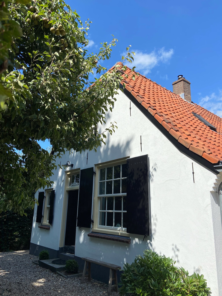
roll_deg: -1.1
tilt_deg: +15.6
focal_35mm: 26
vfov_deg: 67.3
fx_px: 222
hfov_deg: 53.1
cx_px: 111
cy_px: 148
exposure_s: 1/3125
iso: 32
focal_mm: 4.25
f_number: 1.8
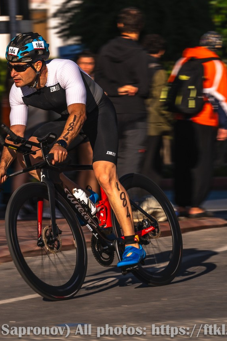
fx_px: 2846
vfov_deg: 6.8
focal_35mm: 301
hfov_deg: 4.6
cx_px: 37
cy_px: 170
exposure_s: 1/160
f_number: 10
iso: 40
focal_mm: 200
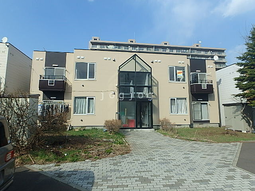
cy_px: 96
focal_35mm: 21
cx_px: 128
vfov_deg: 63.4
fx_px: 155
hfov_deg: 79.0
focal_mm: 3.7
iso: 125
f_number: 6
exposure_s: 1/640
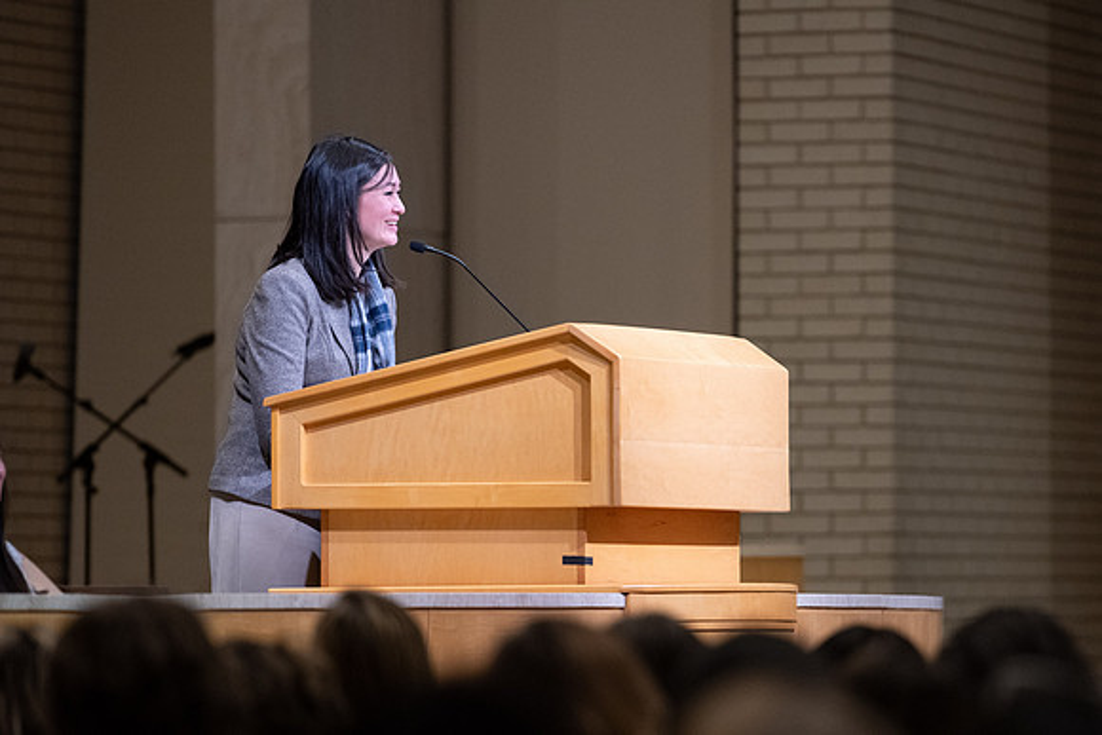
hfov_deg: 7.7
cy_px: 452
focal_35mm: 268
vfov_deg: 5.1
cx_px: 733
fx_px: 8190
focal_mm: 200
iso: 2000
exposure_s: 1/500
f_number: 2.8
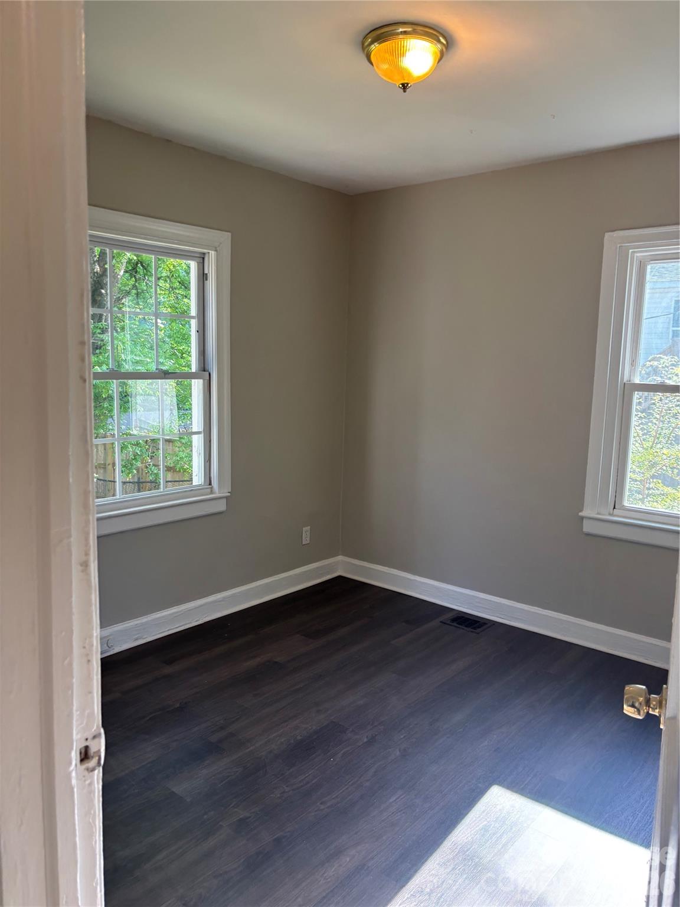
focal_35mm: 26
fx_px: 681
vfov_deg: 67.3
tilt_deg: -8.9
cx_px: 340
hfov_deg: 53.1
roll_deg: -0.4
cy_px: 454
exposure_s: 1/120
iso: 80
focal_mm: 5.96
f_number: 1.6
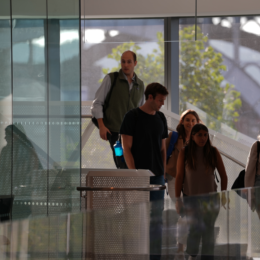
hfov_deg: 6.9
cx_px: 161
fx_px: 2167
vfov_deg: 6.9
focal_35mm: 255
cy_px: 130
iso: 40
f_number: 3.5
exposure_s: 1/125
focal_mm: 200
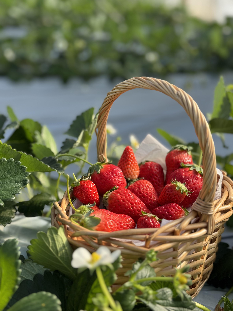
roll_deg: +0.2
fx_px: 431
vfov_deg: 39.7
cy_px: 156
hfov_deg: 30.3
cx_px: 116
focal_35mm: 48
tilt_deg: -19.9
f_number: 1.78
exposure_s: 1/1427
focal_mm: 6.76
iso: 64
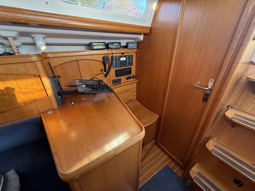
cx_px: 128
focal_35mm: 14
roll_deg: +0.4
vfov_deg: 85.7
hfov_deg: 102.1
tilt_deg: -27.0
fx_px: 103
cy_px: 96
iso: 250
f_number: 2.2
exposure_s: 1/99
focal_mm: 2.22
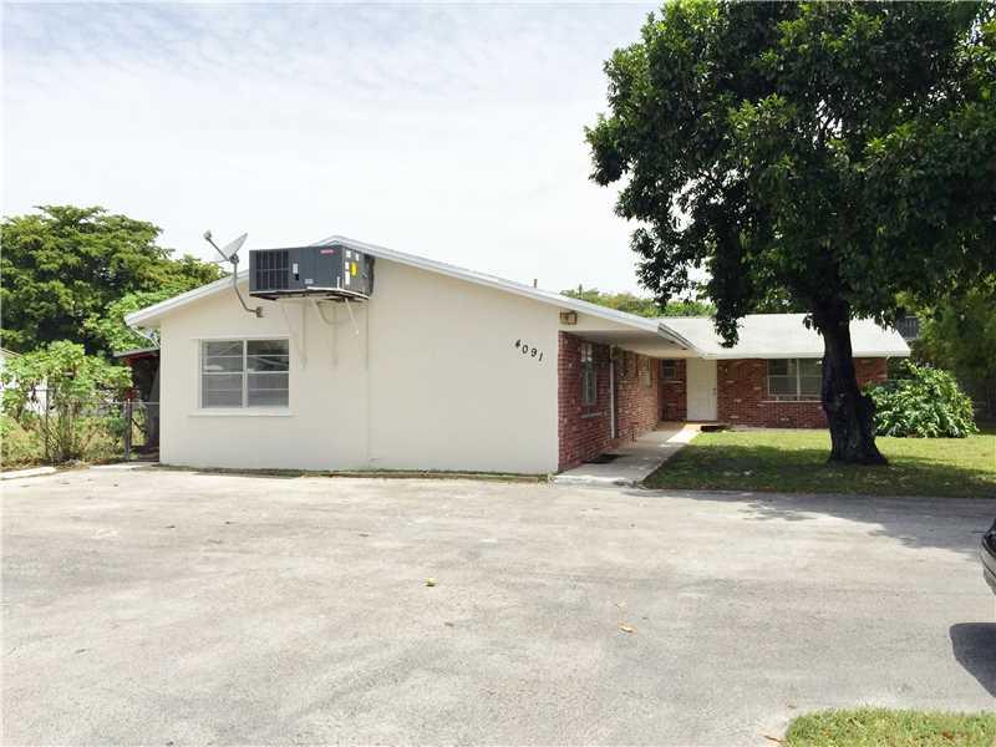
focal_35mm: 29
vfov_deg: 48.2
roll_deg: -0.7
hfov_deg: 61.7
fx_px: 834
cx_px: 498
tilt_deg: +1.0
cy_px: 374
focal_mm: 4.15
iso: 32
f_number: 2.2
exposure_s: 1/3597
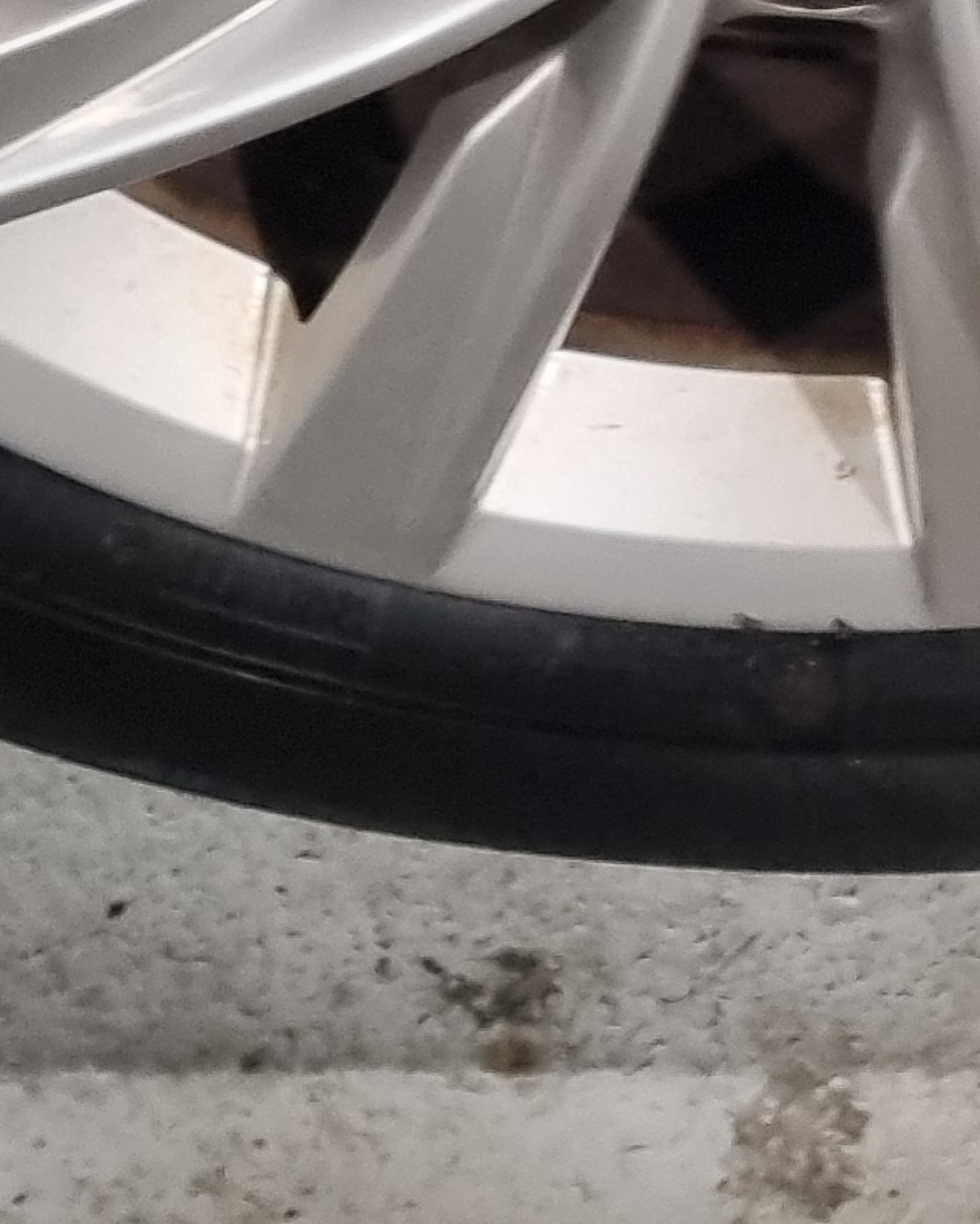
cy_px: -457
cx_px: 881
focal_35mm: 129
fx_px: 4674
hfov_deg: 11.9
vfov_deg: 14.2
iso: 640
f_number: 1.8
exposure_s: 1/40
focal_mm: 5.4
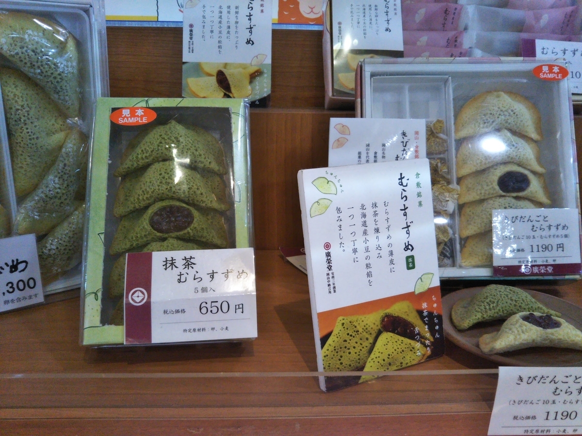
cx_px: 291
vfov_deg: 46.8
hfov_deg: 60.0
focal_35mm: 30
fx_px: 504
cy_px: 218
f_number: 2.2
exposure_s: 1/62
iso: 164
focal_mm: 4
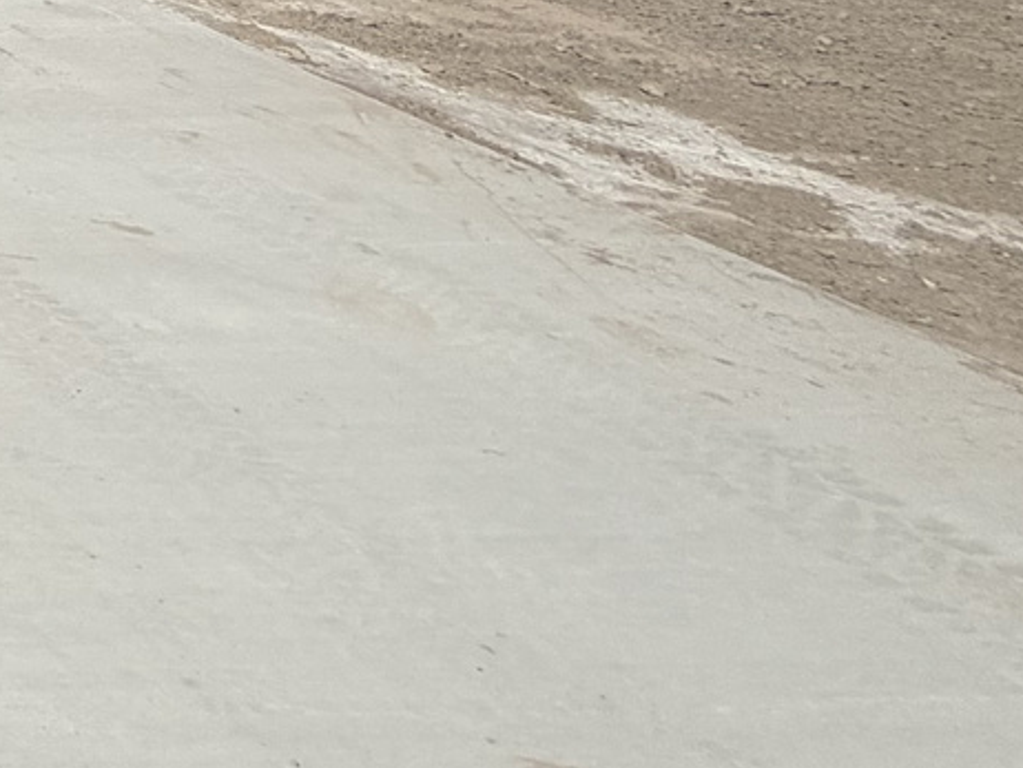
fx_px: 1833
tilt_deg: +3.4
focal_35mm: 62
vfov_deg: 18.2
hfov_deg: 17.4
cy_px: -651
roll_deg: +0.7
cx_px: -1182
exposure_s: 1/1698
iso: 25
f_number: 2.2
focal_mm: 2.22
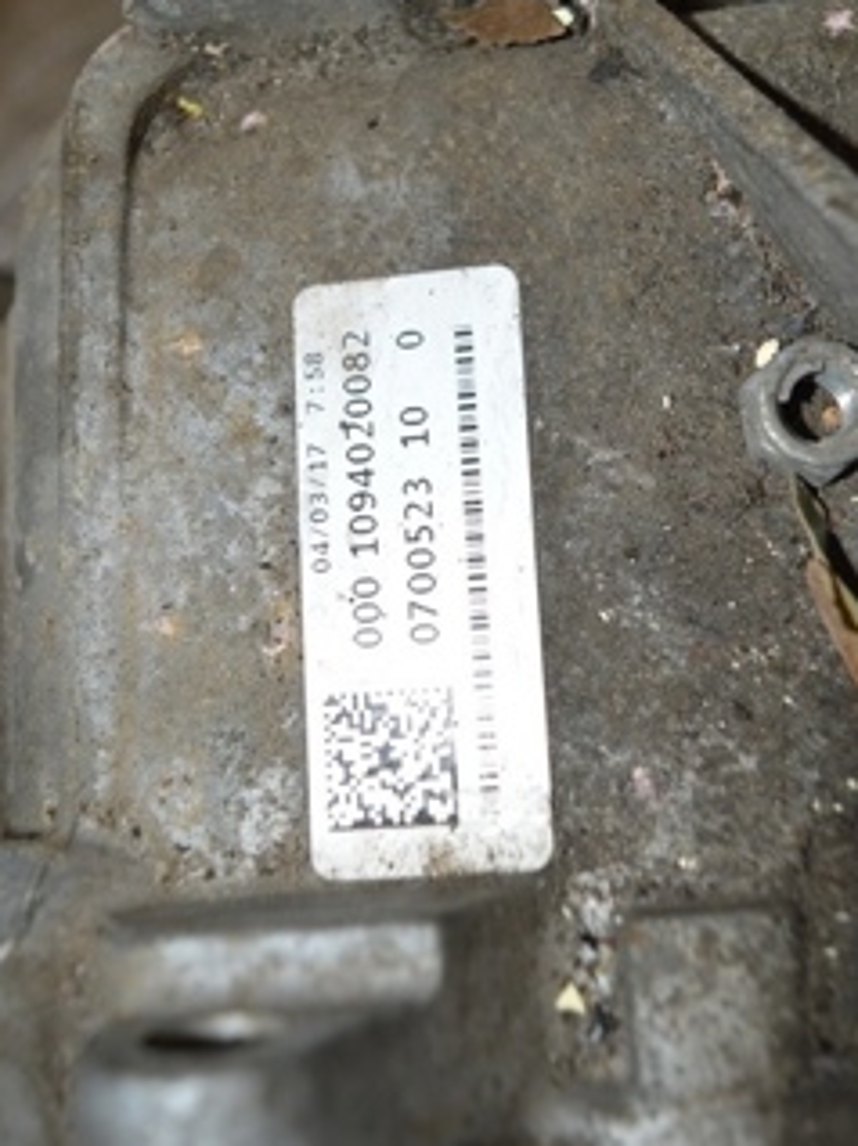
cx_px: 514
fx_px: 1513
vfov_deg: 41.4
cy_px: 515
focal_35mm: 46
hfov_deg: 31.6
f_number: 3.8
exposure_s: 1/60
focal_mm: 21
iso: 500
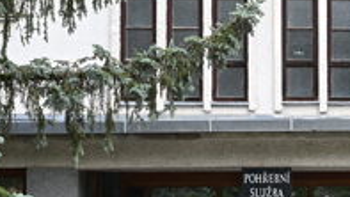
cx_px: 336
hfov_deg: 17.4
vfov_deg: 10.0
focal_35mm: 121
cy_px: 126
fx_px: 1123
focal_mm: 33
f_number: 5
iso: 640
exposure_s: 1/640
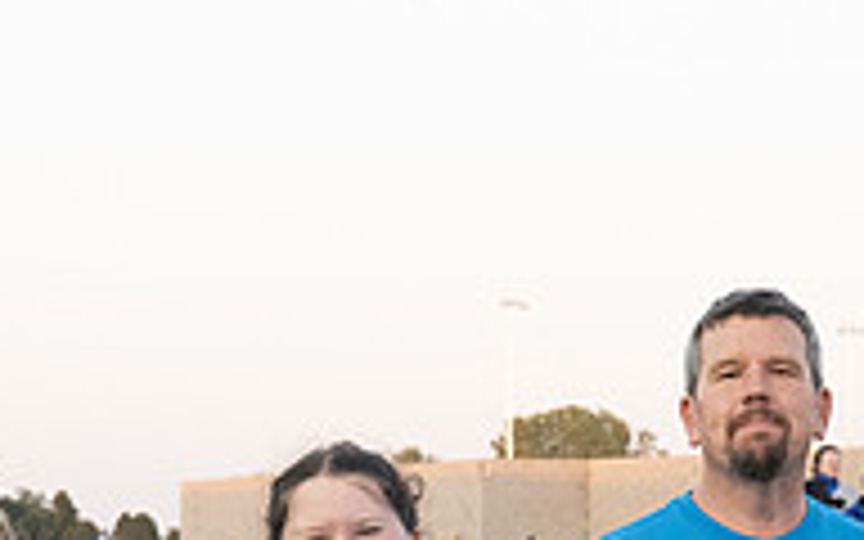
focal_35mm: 158
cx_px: 339
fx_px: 3720
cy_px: 604
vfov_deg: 8.2
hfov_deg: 13.2
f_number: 5
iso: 2500
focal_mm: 32.5
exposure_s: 1/1000
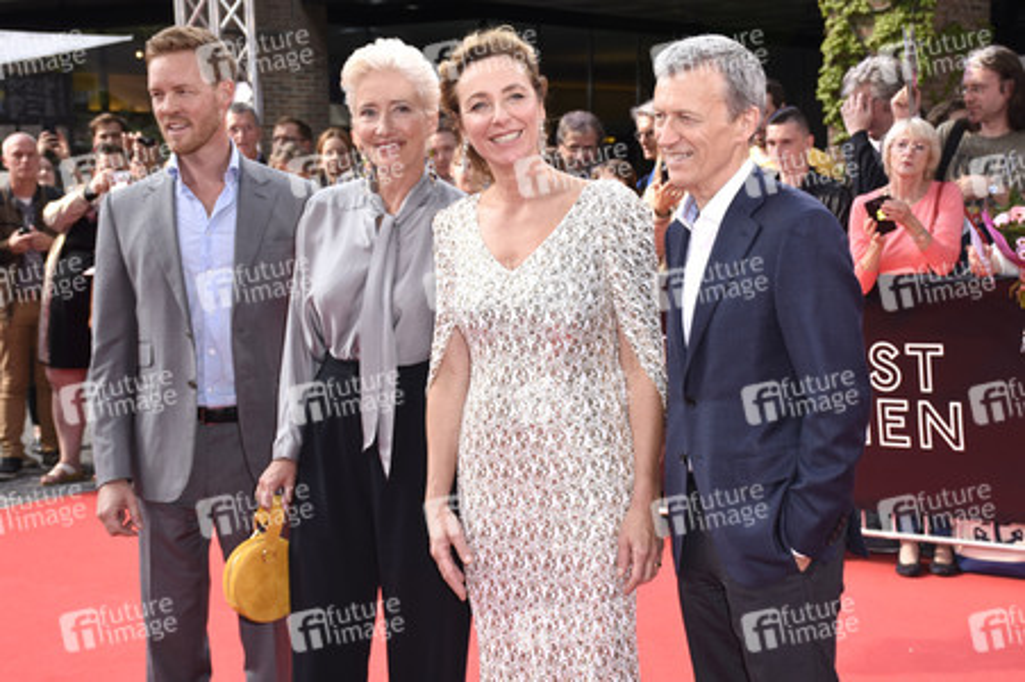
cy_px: 341
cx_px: 512
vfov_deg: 22.6
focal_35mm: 60
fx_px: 1707
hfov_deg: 33.4
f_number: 6.3
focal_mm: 40
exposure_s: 1/160
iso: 160
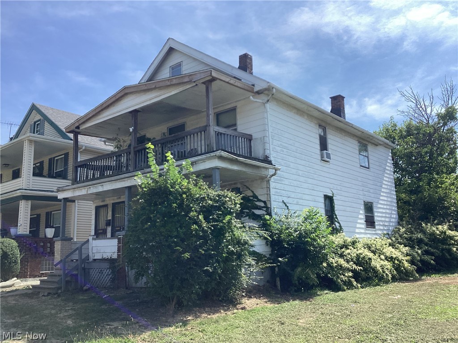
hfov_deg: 58.4
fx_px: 410
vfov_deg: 45.4
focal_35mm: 31
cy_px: 172
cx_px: 229
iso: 25
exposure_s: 1/1217
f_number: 2.4
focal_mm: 3.3
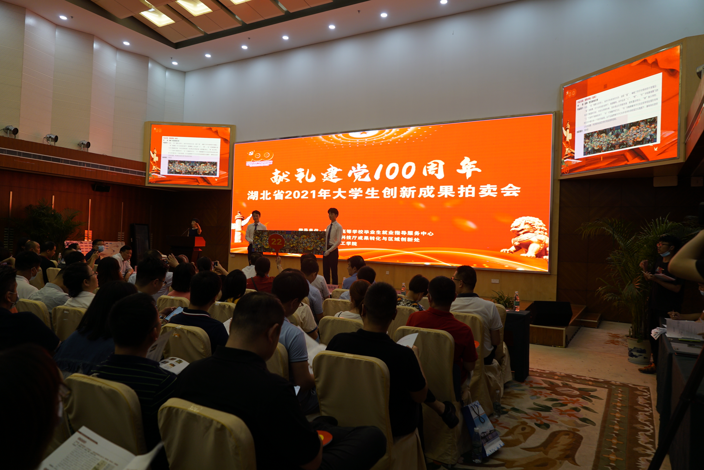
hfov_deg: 73.7
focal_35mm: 24
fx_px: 470
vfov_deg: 53.2
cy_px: 235
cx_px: 352
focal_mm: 24
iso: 320
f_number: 4
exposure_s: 1/60
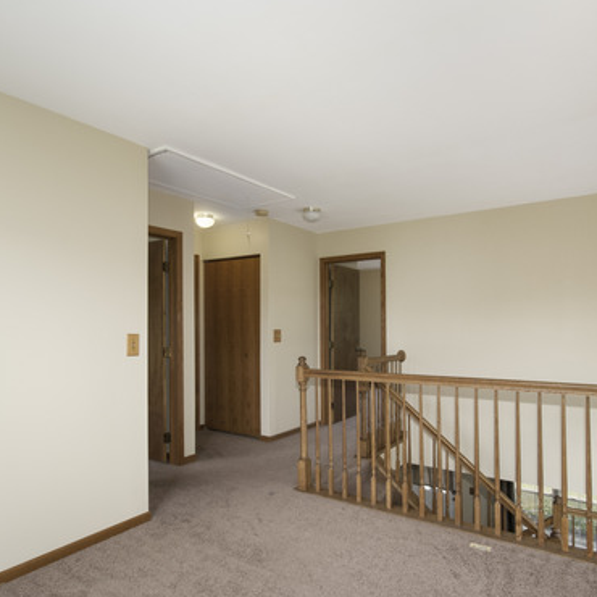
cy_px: 322
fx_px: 429
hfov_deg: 69.6
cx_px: 290
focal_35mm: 22
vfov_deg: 69.5
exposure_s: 1/160
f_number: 9
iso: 640
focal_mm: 10
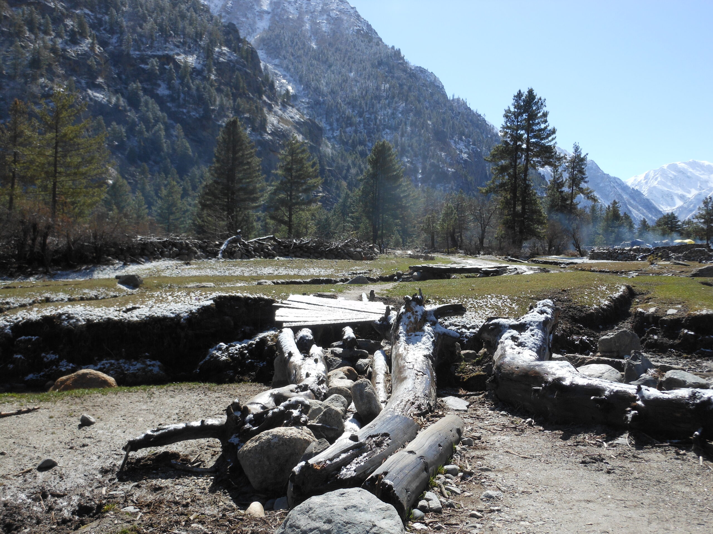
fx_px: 680
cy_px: 267
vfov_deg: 42.9
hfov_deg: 55.4
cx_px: 356
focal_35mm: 33
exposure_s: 1/640
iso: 80
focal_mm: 5.9
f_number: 4
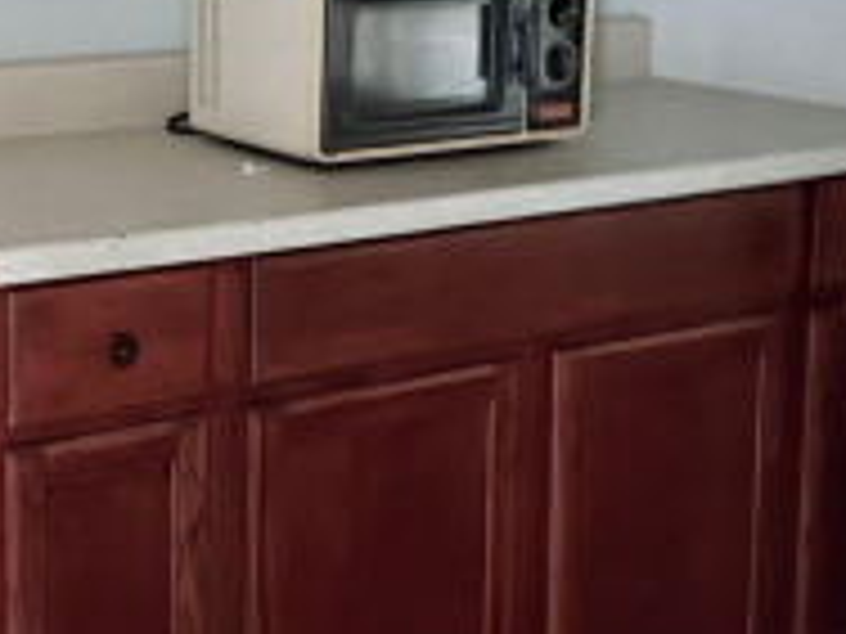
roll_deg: -0.5
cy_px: 121
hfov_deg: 22.7
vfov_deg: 17.2
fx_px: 2077
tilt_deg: -7.6
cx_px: 187
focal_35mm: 85
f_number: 1.78
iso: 2000
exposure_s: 1/9
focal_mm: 6.76
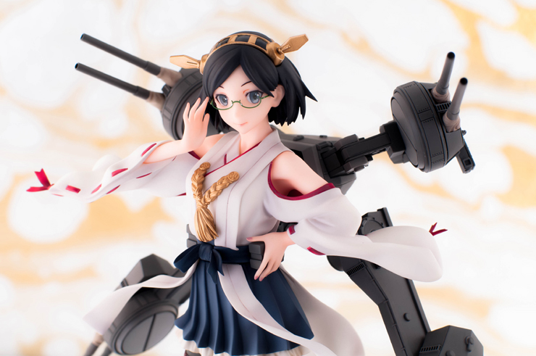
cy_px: 178
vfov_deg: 16.5
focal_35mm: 82
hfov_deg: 24.7
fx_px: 1226
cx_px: 268
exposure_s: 1/125
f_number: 16
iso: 200
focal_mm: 55
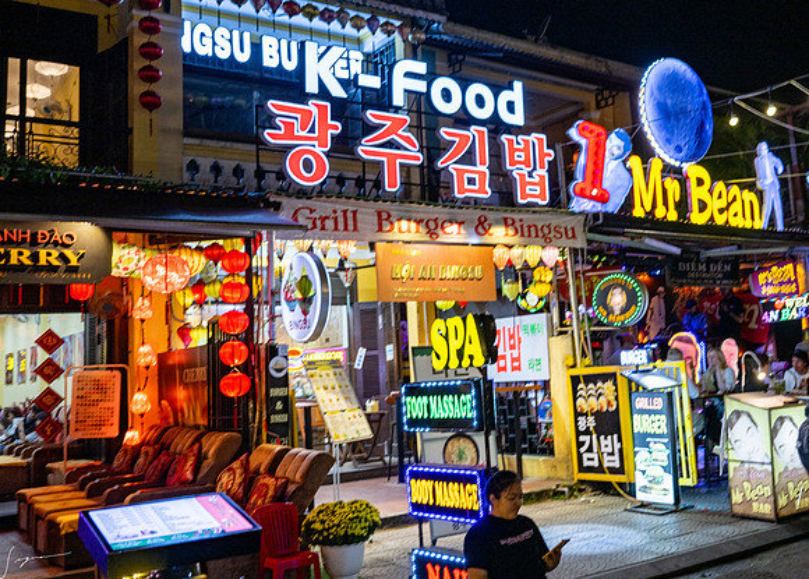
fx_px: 898
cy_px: 230
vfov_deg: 35.6
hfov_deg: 47.7
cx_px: 540
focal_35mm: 39
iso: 160
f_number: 2.8
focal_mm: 29
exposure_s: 1/100
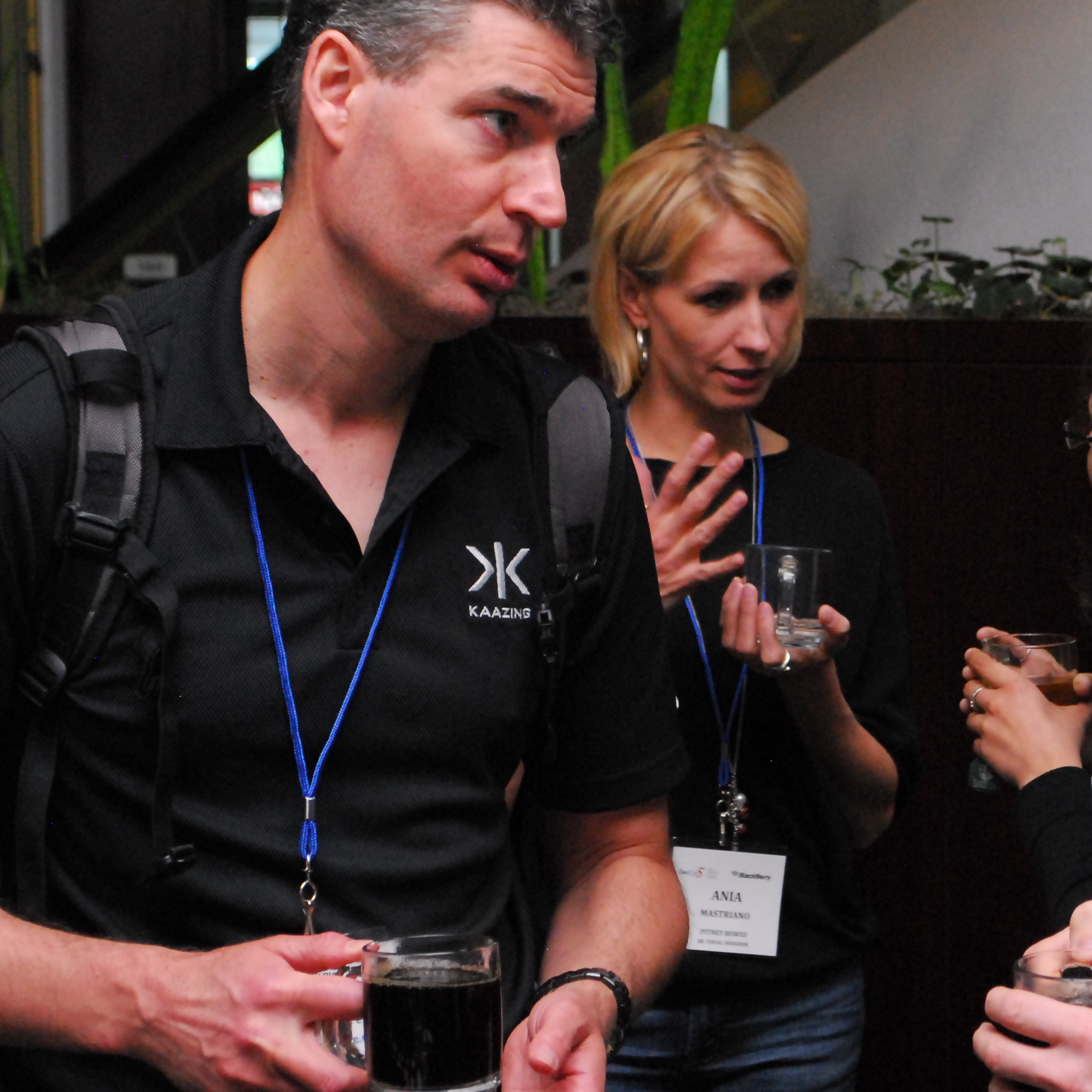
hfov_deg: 15.3
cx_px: 873
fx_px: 4033
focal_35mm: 113
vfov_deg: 15.4
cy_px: 422
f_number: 7.1
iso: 1600
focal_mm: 48
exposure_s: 1/60
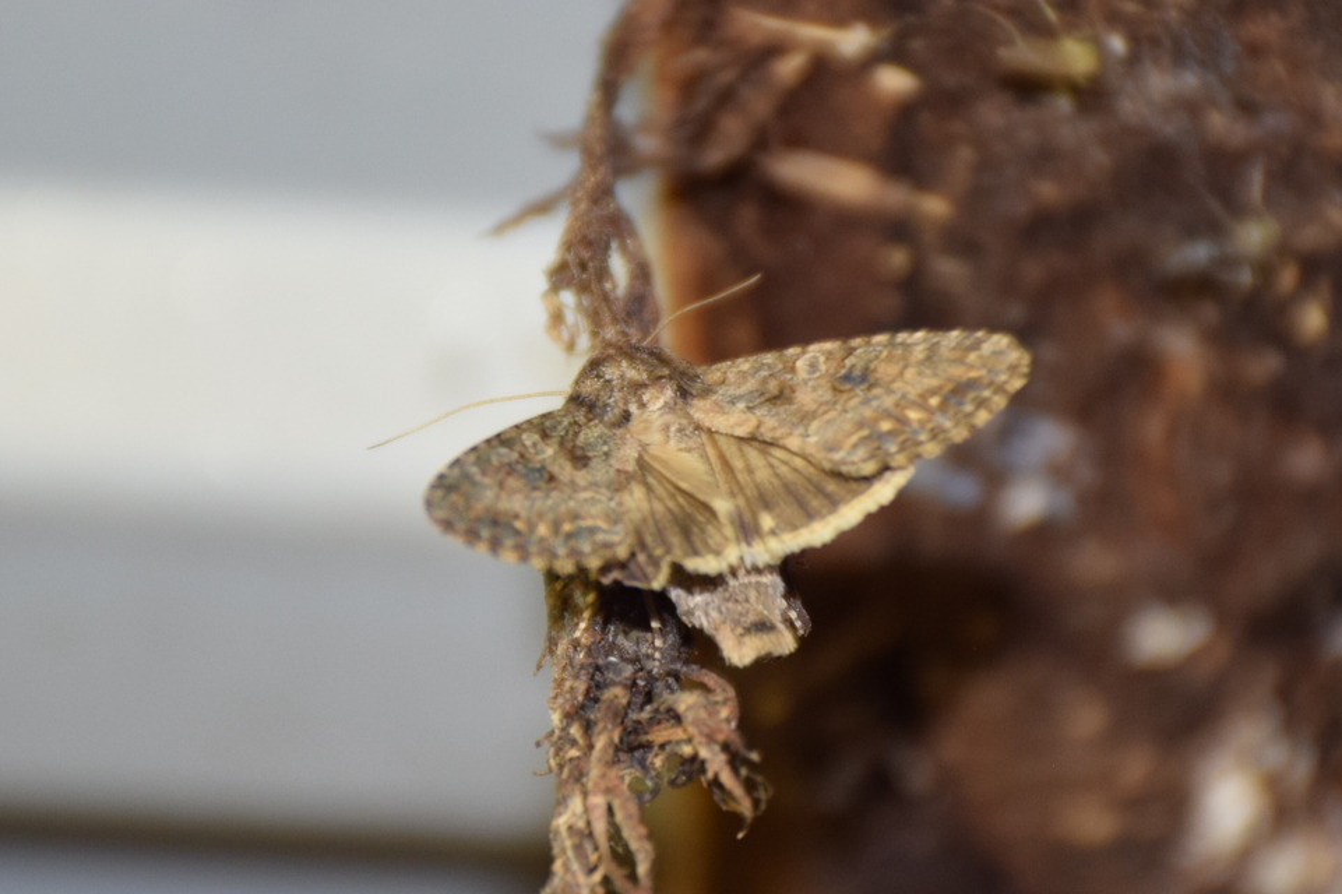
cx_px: 671
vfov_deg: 6.5
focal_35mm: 210
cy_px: 447
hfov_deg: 9.8
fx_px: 7825
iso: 320
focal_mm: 140
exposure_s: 1/60
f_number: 7.1
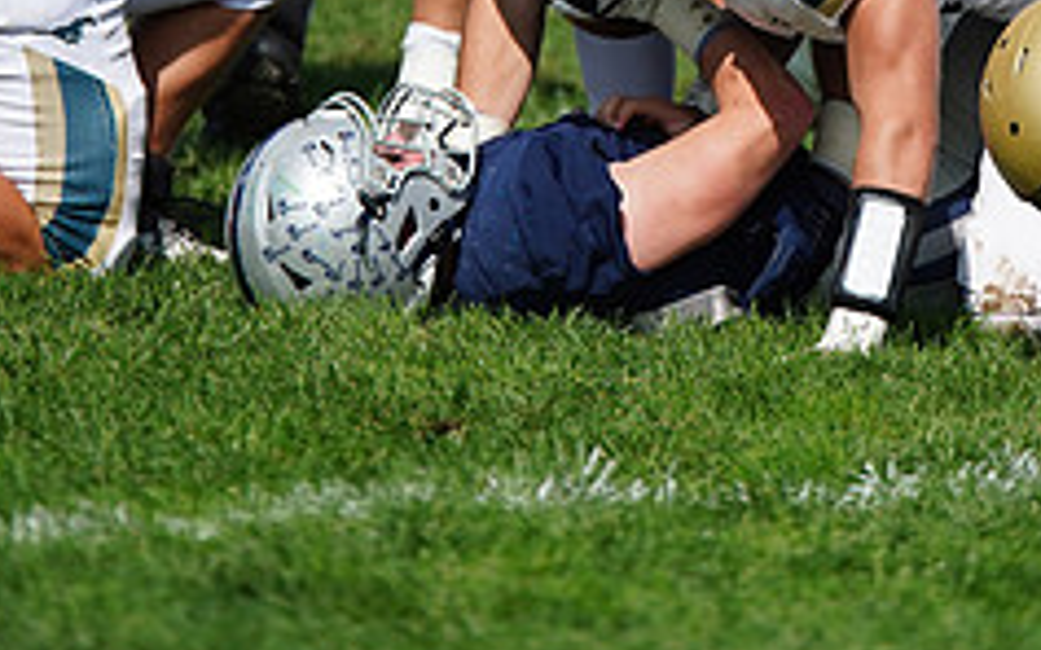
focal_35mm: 748
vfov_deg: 1.8
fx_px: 21216
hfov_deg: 2.8
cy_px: -125
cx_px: 786
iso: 400
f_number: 2.8
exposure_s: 1/8000
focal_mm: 300
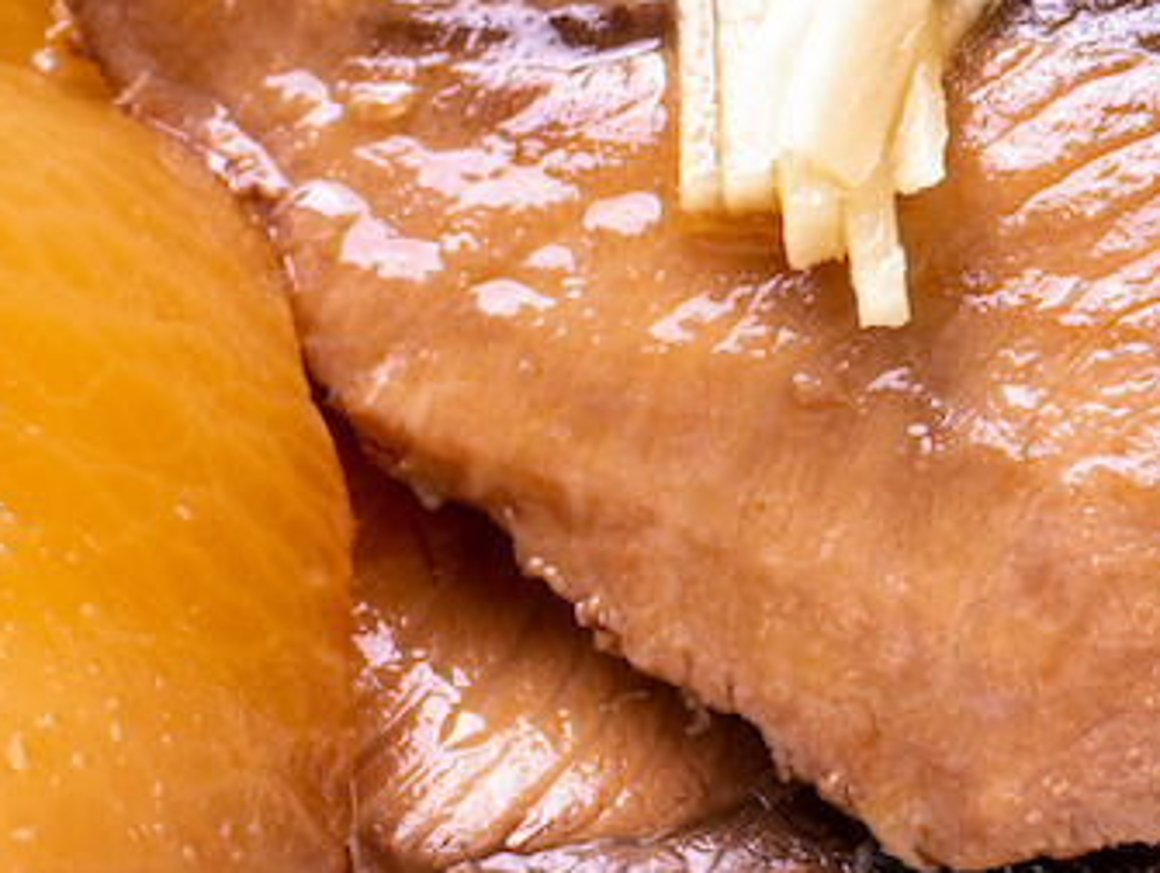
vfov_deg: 4.6
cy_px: -16
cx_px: 751
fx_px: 10735
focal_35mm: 320
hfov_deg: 6.2
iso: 100
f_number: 13
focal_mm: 90
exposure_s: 1/125
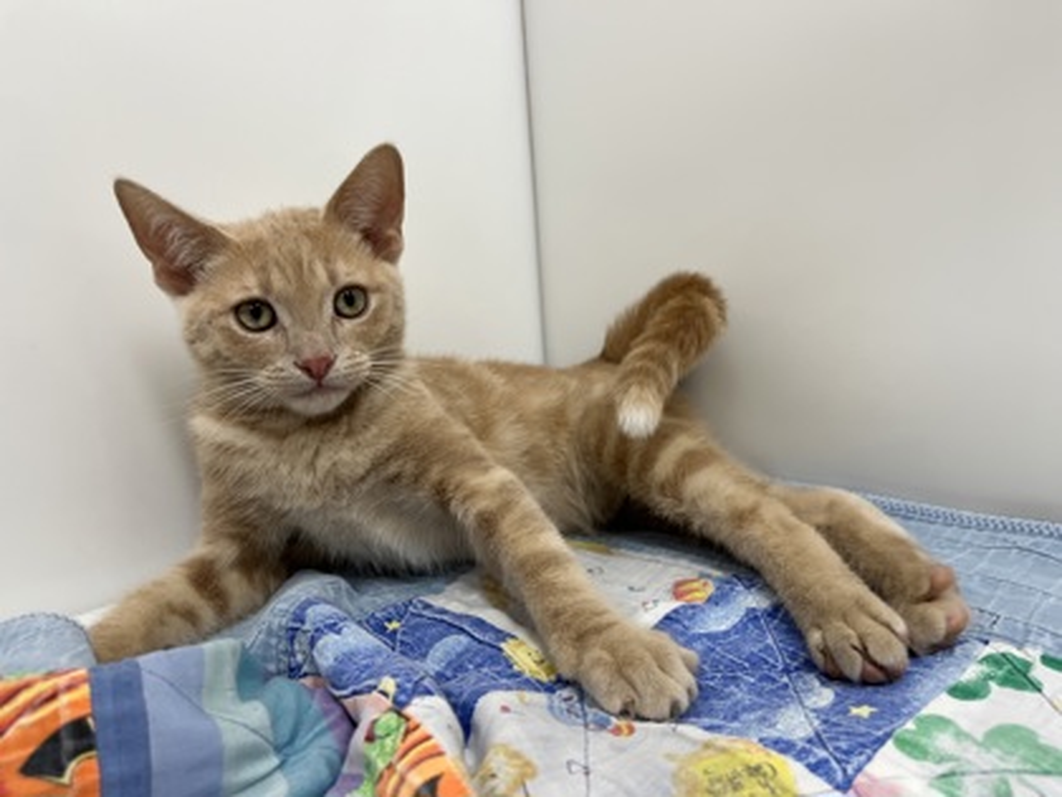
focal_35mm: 26
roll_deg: +4.3
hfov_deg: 67.3
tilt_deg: -10.9
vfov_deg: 53.1
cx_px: 531
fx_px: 798
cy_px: 398
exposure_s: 1/121
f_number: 1.6
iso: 80
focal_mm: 5.1
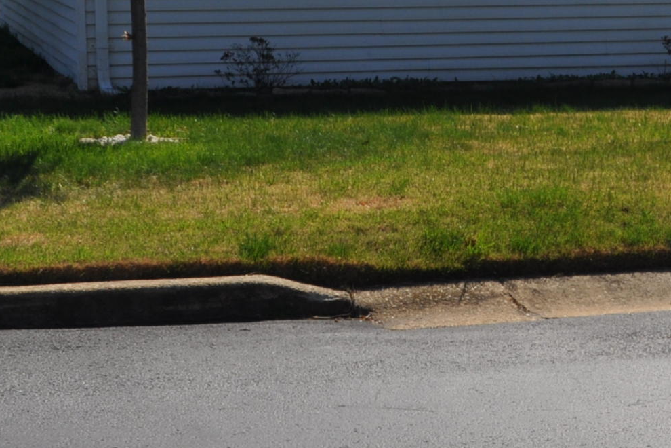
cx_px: 717
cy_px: 214
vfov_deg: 11.6
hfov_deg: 16.9
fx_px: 2199
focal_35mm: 118
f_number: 14
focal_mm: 26
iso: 200
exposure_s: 1/200
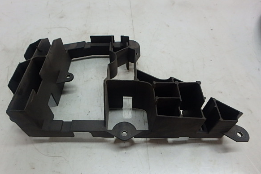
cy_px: 87
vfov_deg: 53.1
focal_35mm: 24
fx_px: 174
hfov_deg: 73.6
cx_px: 121
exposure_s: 1/40
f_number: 3.5
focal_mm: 3.7
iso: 200
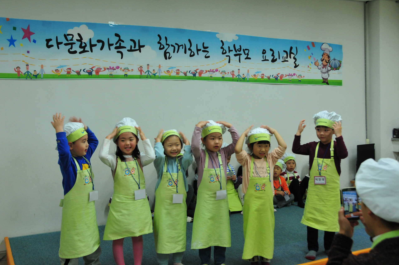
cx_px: 189
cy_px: 121
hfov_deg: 51.9
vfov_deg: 35.8
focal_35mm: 37
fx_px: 410
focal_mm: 22
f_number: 5
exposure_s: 1/40
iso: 500
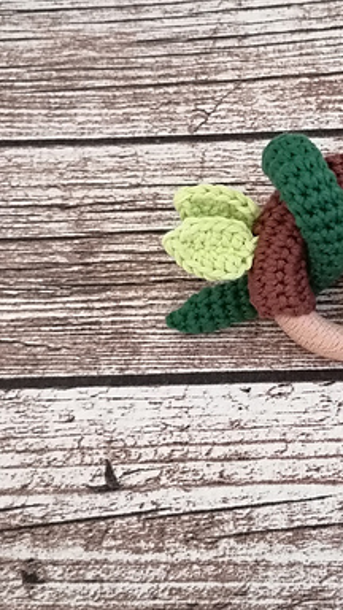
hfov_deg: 23.8
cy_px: 292
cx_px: 305
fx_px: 792
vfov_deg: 42.1
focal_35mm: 49
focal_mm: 4.75
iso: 1600
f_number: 1.8
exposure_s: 1/16.7
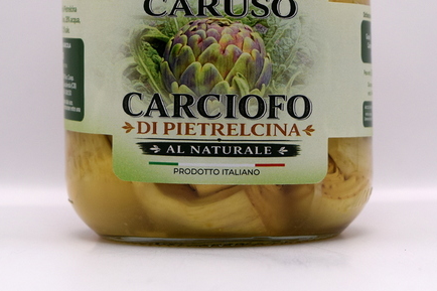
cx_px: 224
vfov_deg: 9.0
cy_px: 35
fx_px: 1843
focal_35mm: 152
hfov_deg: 13.5
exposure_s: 1/250
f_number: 8
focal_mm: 55
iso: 400
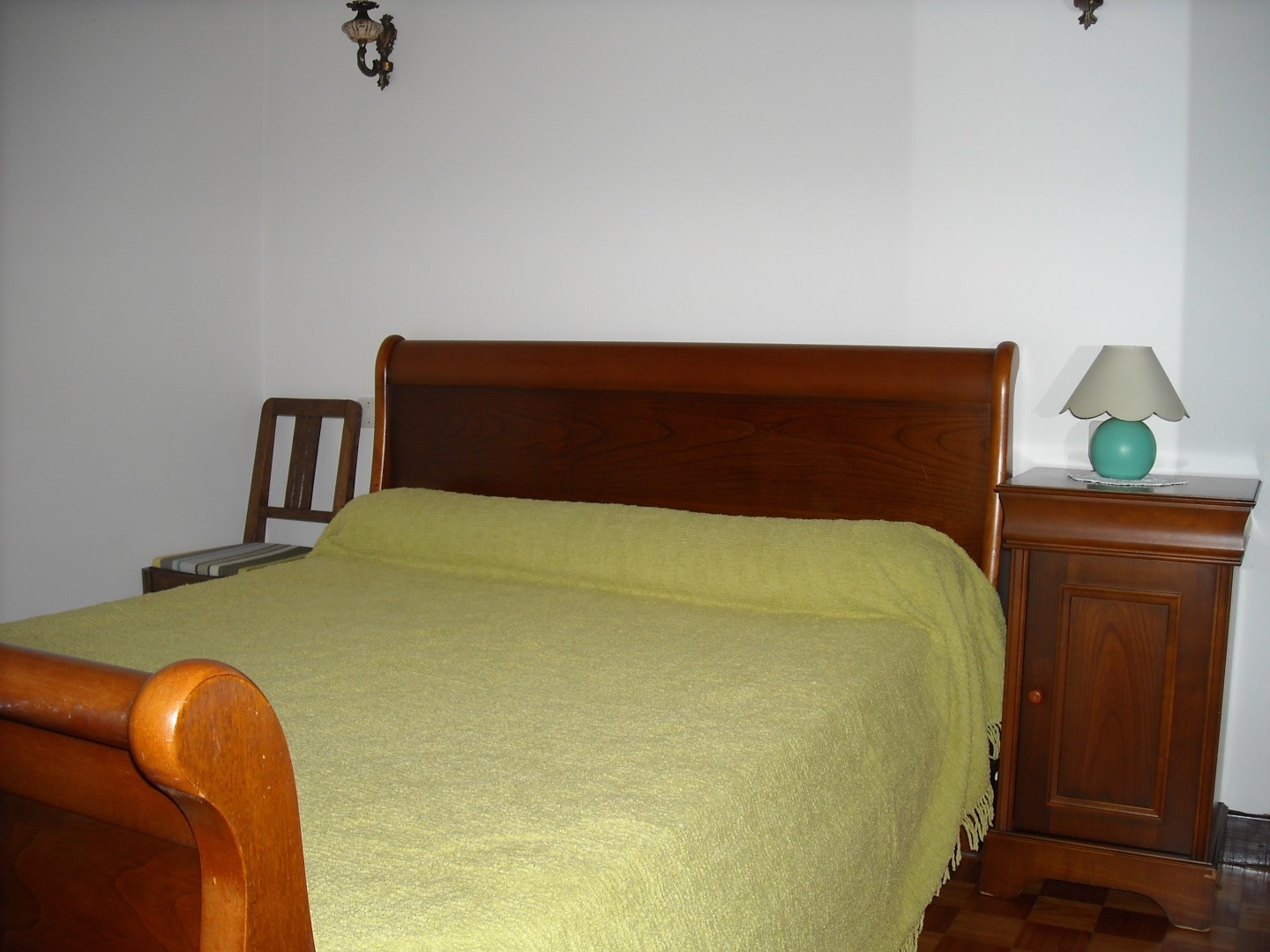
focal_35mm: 35
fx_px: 1284
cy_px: 476
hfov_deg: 52.6
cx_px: 635
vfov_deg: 40.7
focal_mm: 5.7
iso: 100
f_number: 2.8
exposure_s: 1/60
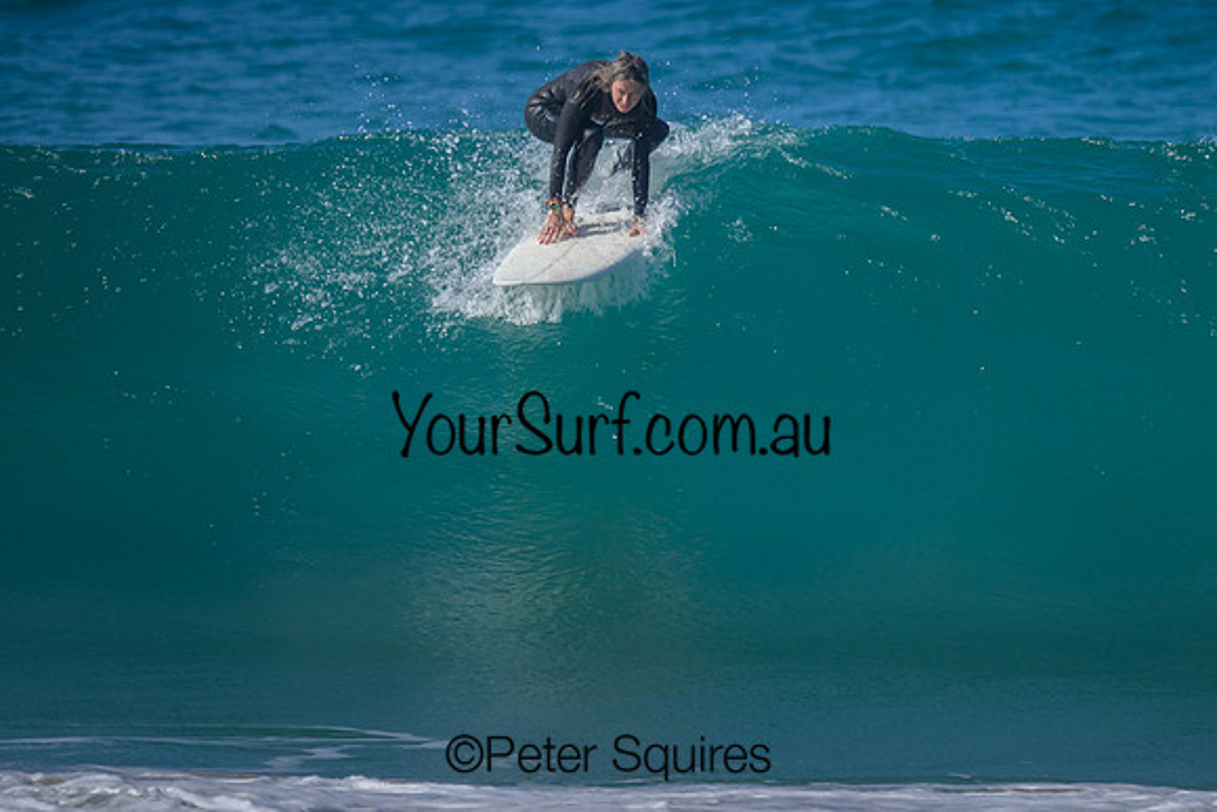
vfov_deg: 1.3
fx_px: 37148
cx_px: 836
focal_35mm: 1099
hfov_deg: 1.9
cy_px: 267
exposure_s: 1/2000
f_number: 6.3
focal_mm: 800
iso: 500
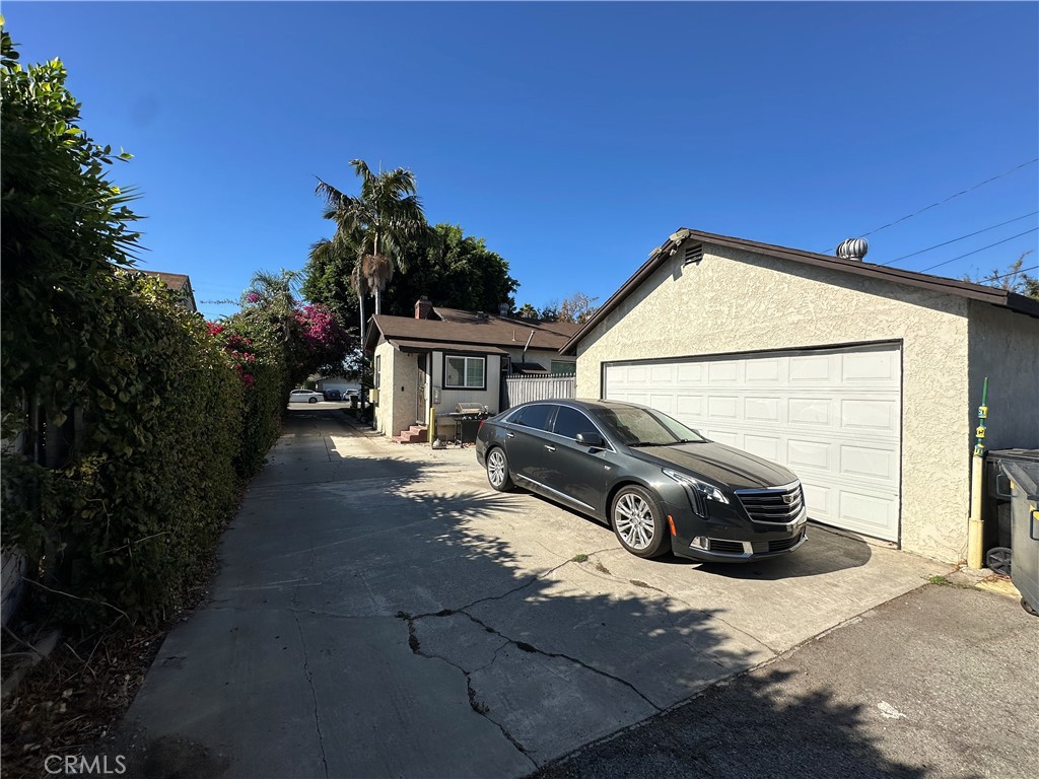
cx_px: 520
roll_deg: -1.0
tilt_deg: +0.0
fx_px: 420
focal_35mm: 14
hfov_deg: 102.1
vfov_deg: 85.7
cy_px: 390
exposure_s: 1/2353
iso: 50
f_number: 2.2
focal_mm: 2.22
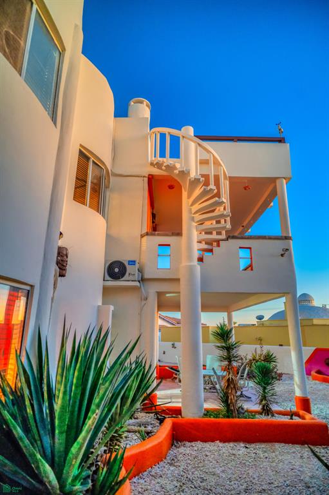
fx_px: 275
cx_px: 164
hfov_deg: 61.9
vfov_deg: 84.0
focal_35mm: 20
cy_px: 248
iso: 1600
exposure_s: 1/30
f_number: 2.8
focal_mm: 20
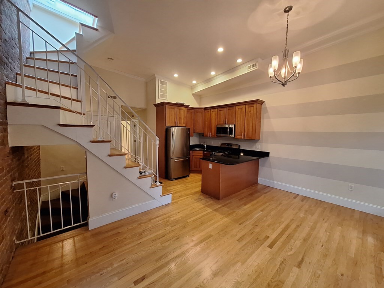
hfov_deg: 106.2
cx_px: 192
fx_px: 144
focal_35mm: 13
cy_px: 144
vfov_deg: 89.9
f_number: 2.2
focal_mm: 1.74
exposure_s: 1/40
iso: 200
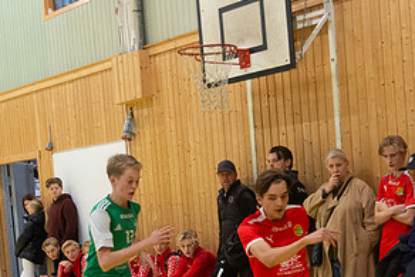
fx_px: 900
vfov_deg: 17.2
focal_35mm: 78
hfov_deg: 25.8
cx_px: 291
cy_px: 257
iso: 6400
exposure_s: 1/640
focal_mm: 38
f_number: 3.2
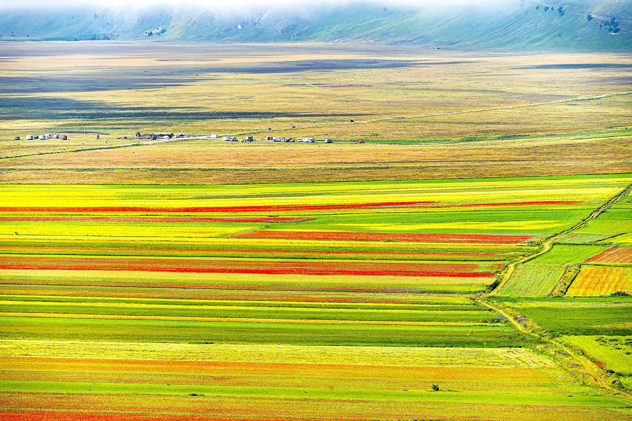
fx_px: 4086
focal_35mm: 233
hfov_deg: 8.8
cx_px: 316
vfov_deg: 5.9
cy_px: 211
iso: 400
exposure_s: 1/500
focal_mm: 231.8
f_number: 11
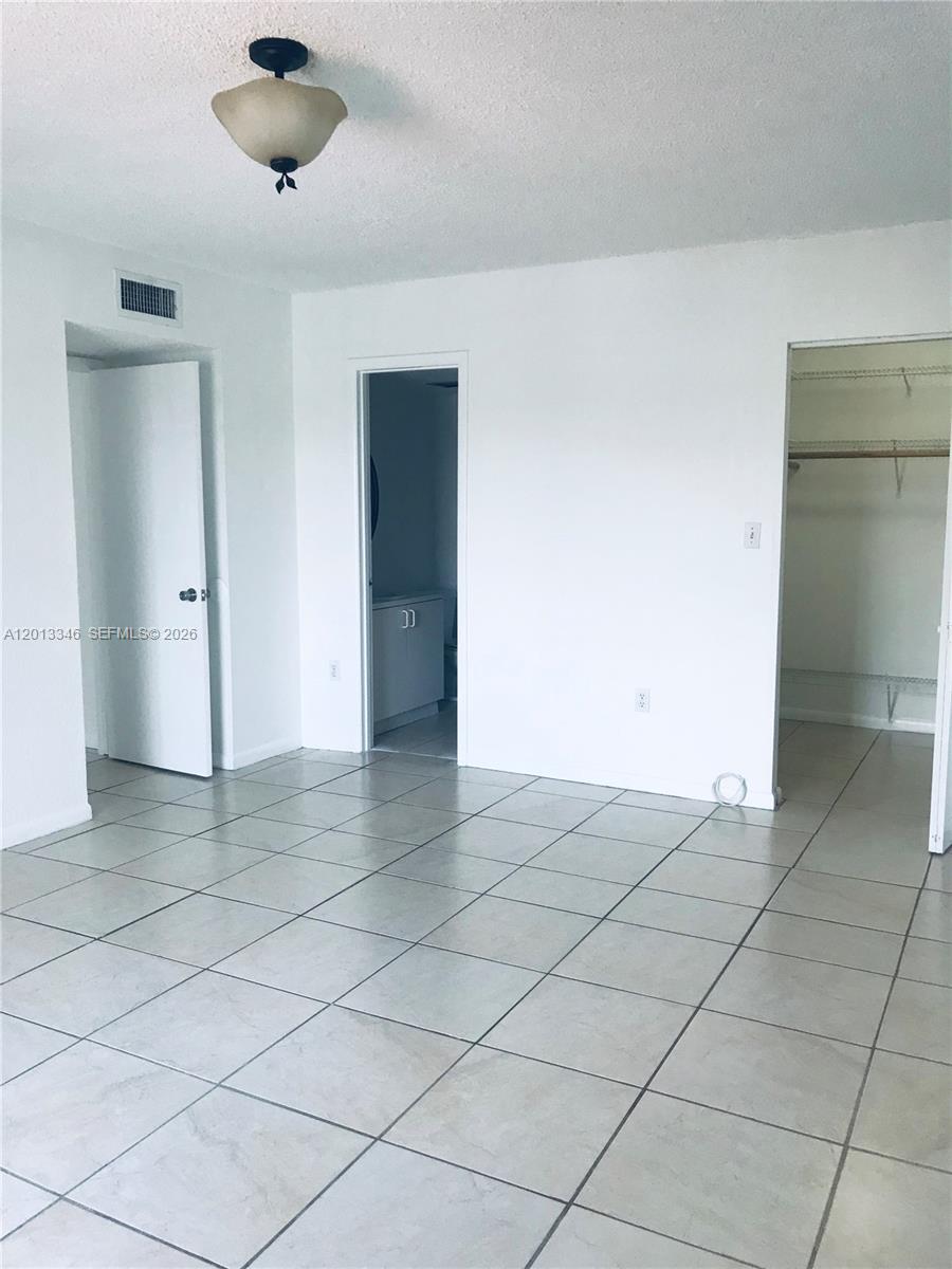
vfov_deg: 63.4
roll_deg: -0.5
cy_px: 634
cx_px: 476
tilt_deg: -7.1
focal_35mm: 28
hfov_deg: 49.7
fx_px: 1027
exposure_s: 1/40
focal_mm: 3.99
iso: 25
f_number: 1.8
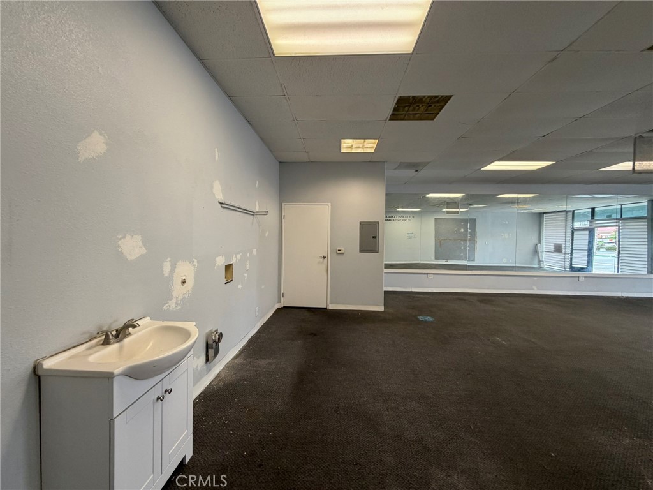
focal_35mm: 14
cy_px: 245
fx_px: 264
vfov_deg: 85.7
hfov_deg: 102.1
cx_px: 326
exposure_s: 1/61
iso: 125
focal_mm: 2.22
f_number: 2.2
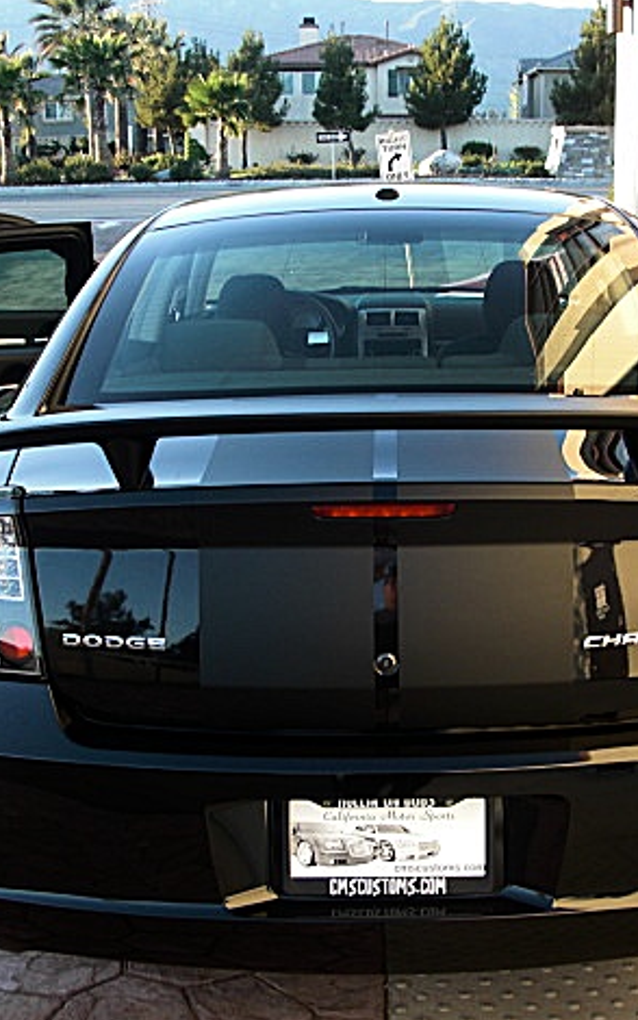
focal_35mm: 52
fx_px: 1446
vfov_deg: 38.9
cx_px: 406
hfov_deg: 24.8
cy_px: 517
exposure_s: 1/60
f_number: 2.8
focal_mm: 6.3
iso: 50
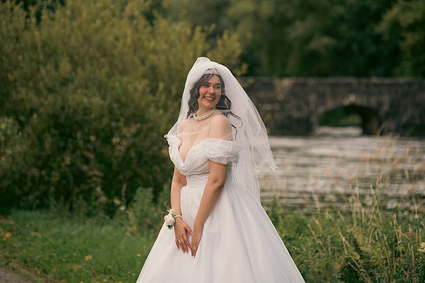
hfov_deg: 13.2
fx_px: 1830
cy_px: 142
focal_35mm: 155
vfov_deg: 8.9
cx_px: 212
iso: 320
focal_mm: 155
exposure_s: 1/200
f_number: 3.5
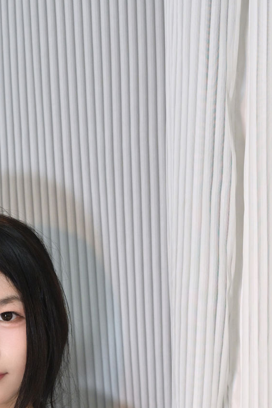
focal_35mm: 140
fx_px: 1587
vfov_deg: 13.8
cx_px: 46
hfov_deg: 9.8
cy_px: 594
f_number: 3.2
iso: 1100
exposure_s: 1/100
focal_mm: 44
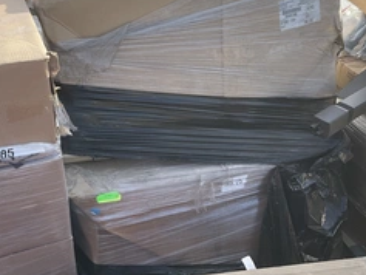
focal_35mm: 49
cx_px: 205
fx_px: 518
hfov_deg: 38.8
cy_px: 97
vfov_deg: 29.5
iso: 25
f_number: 1.8
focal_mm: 3
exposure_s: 1/469
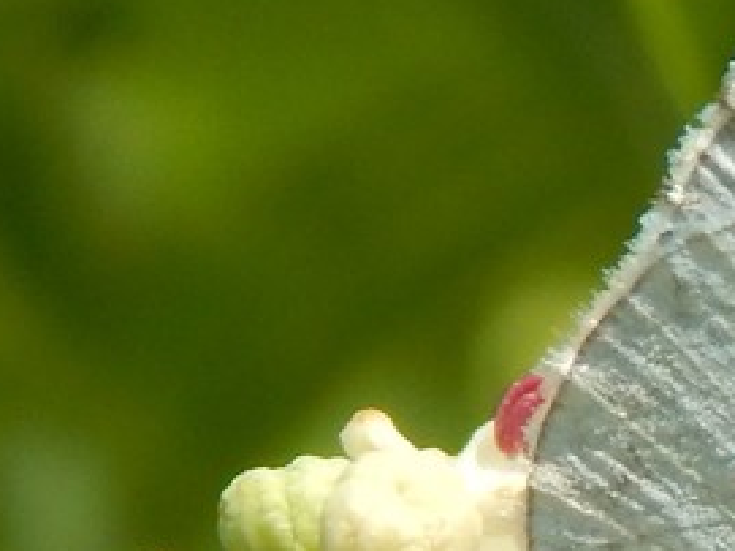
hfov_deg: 7.3
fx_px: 5688
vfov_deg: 5.5
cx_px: 1051
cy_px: 578
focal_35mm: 268
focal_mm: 15.3
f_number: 4.3
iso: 125
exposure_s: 1/1250
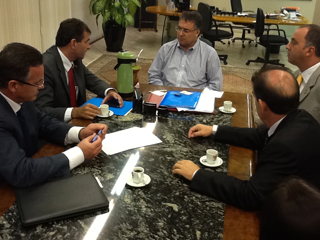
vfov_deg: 44.2
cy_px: 120
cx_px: 160
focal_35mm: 32
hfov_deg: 56.8
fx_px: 296
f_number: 2.4
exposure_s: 1/30
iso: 160
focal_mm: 2.03
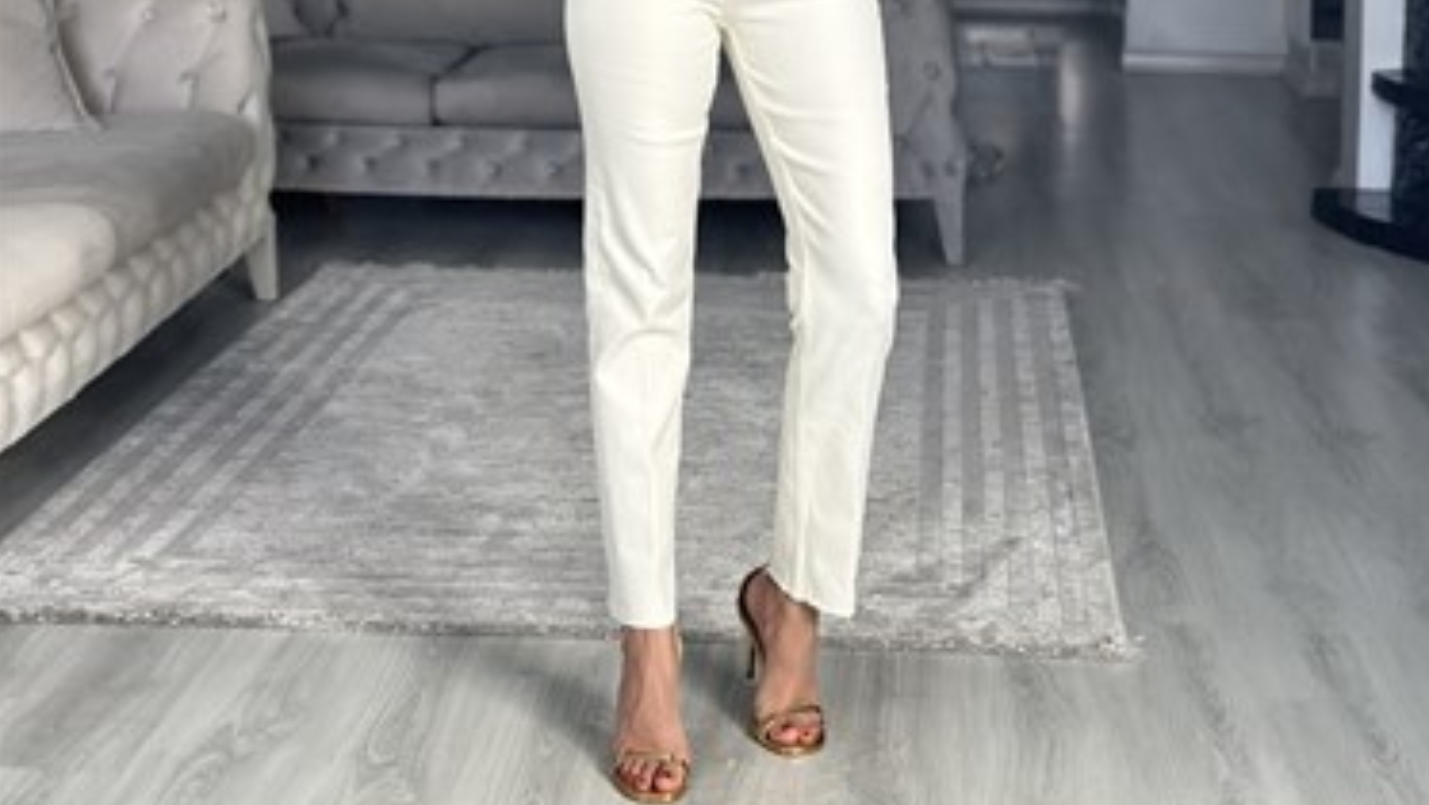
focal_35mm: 71
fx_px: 2691
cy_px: -80
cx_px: 720
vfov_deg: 16.5
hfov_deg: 29.7
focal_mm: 6.86
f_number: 1.78
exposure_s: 1/92
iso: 125
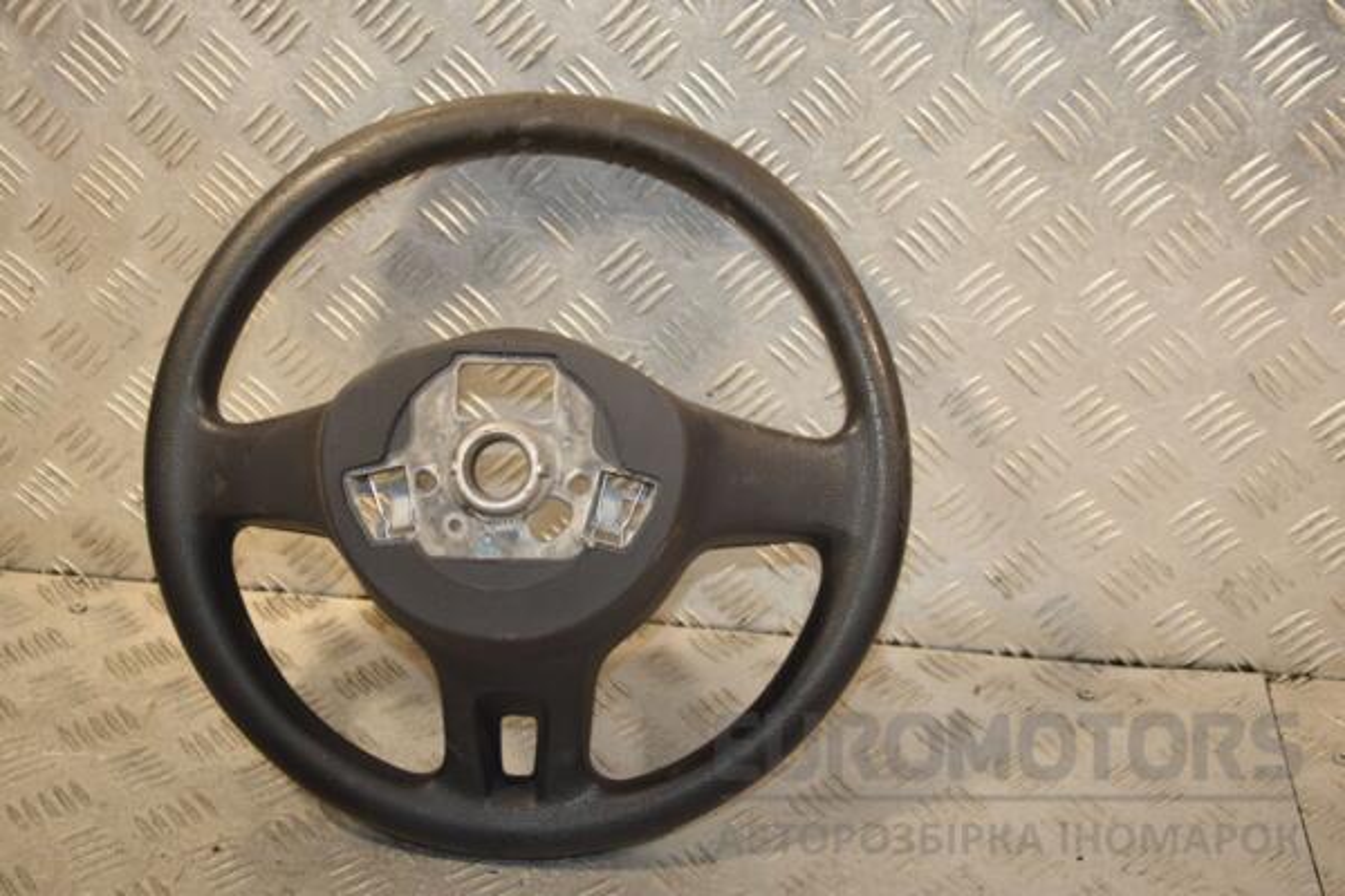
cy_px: 448
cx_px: 672
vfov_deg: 25.8
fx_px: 1961
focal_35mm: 52
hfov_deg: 37.9
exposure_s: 1/200
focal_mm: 35
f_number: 5
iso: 800
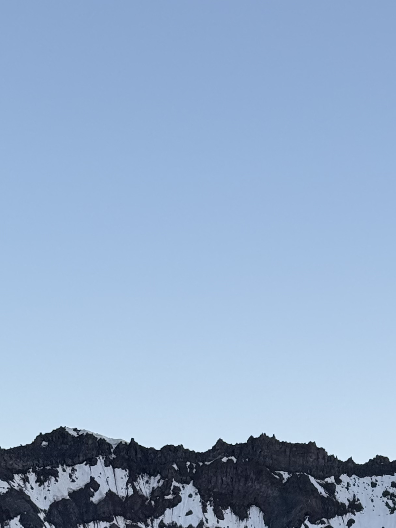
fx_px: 1830
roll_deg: -0.6
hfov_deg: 12.1
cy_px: 538
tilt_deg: +5.4
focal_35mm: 120
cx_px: 436
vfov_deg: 16.1
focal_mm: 6.76
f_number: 1.78
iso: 80
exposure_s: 1/541
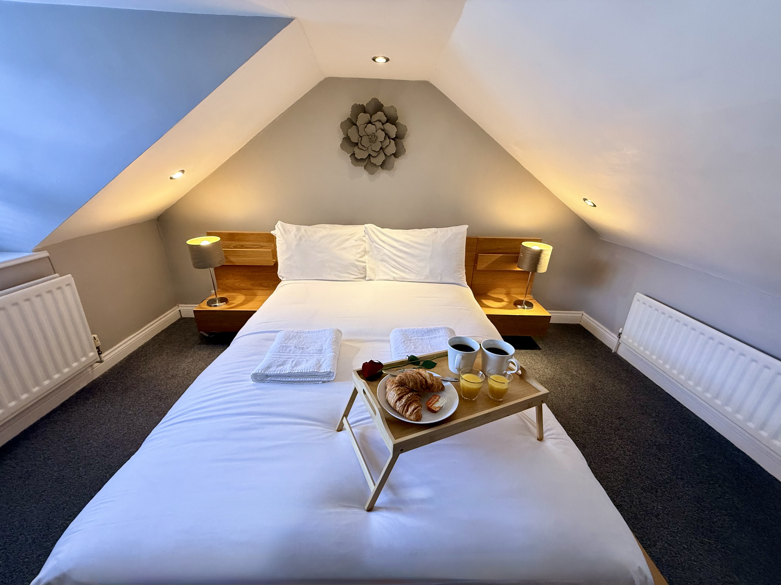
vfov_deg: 85.7
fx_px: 316
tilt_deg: -20.3
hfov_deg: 102.1
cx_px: 390
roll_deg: -1.3
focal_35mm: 14
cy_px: 292
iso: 250
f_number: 2.2
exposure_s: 1/100
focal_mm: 2.22
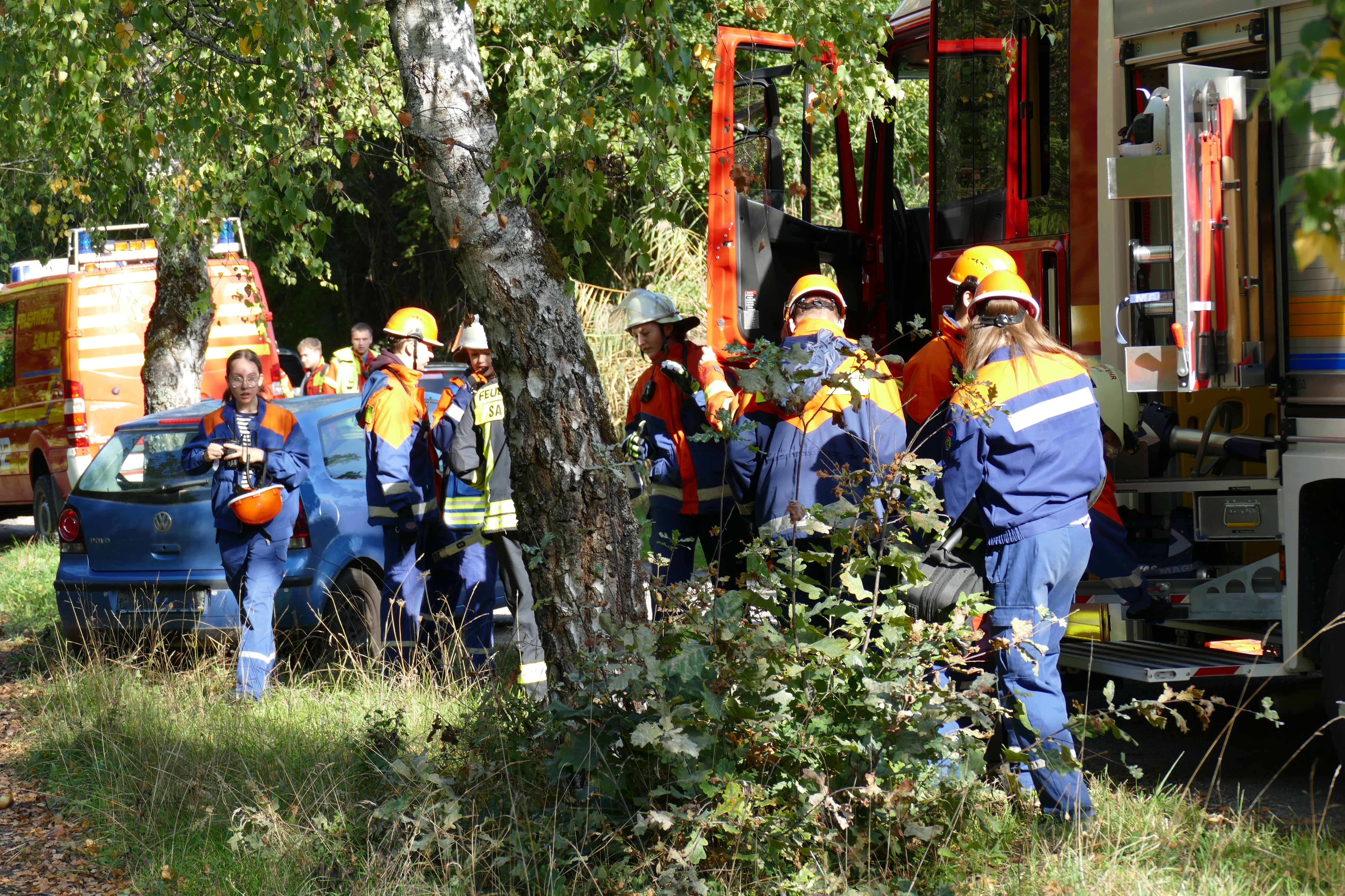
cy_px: 448
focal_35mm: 112
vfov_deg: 12.2
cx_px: 672
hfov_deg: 18.3
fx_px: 4184
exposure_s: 1/200
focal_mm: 40.84
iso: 125
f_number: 3.9
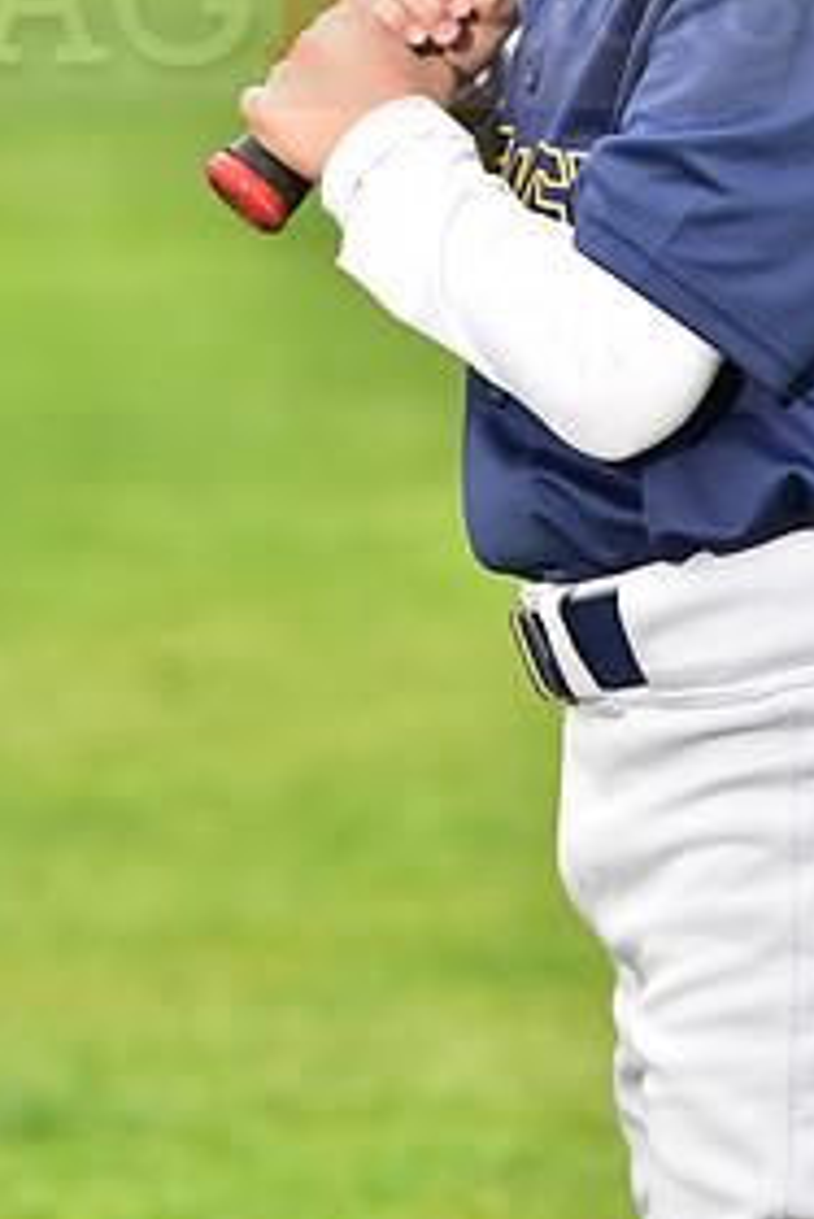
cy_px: -30
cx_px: 725
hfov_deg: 4.4
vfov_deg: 6.6
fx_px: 10534
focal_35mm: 311
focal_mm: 150
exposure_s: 1/250
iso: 400
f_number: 5.6
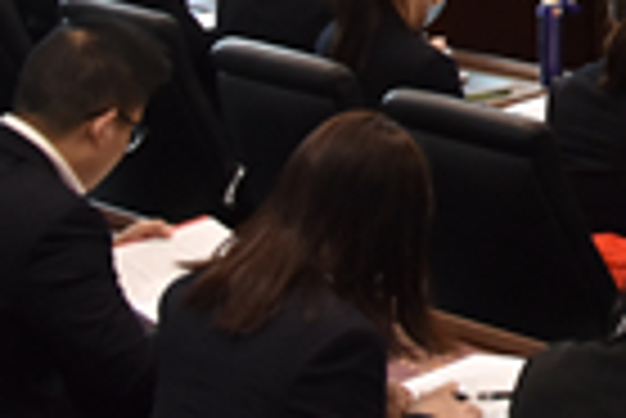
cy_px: -362
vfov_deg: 10.2
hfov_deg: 14.8
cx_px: 1000
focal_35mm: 126
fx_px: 2193
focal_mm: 18
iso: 1000
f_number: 6.3
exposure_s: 1/160
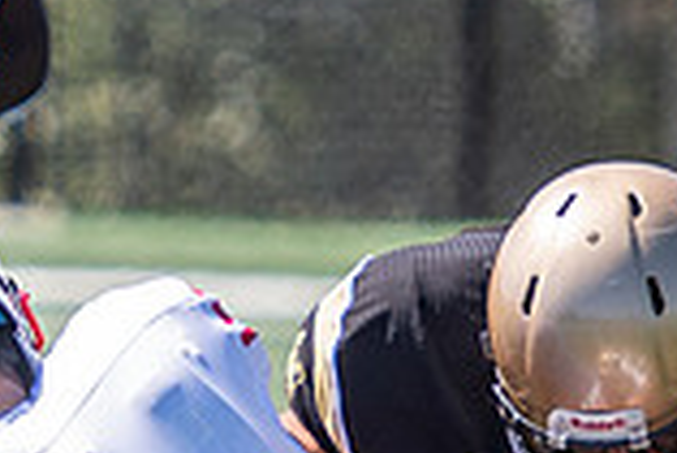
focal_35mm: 1404
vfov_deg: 1.0
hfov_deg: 1.5
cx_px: -36
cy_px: 483
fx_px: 26427
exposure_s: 1/2000
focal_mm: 165
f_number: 2.8
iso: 160
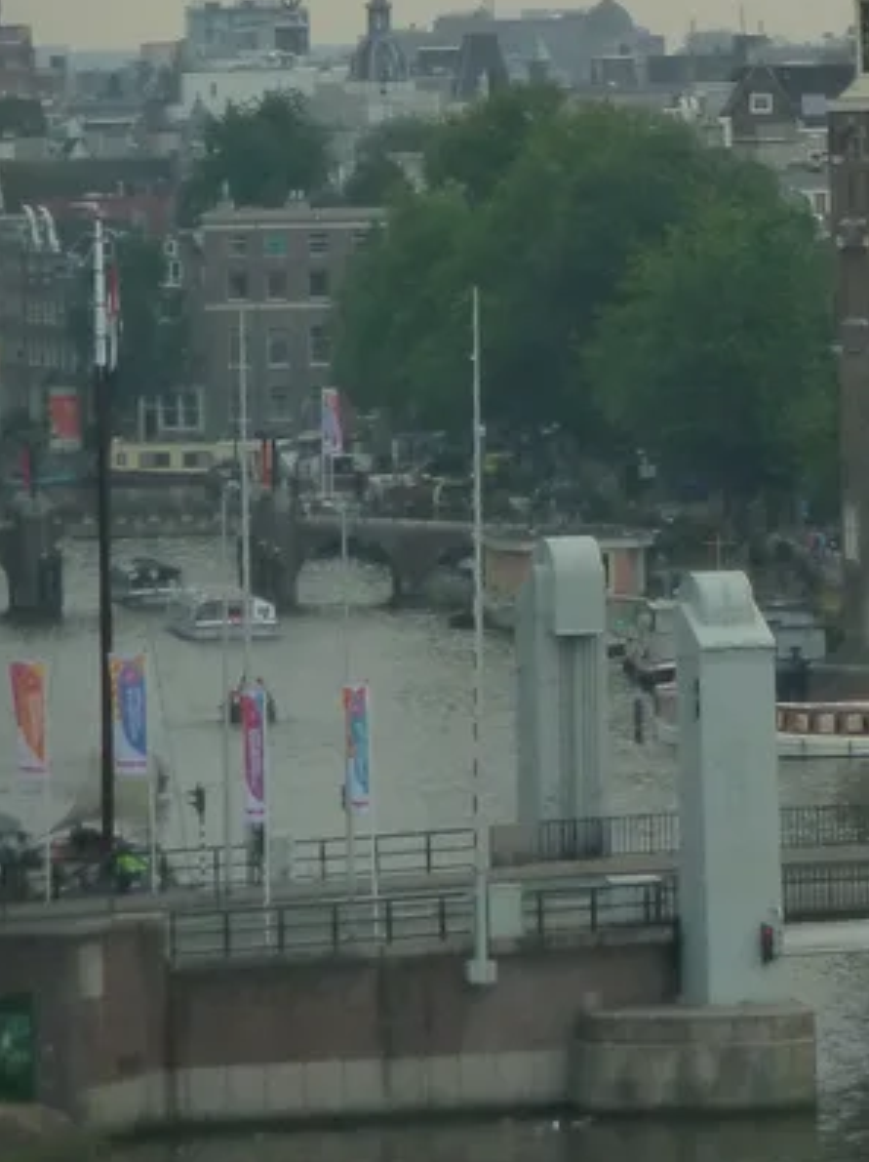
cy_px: -361
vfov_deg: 4.6
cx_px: 1153
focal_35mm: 425
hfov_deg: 3.5
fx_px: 14249
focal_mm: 25.9
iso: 250
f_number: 4.5
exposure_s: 1/250
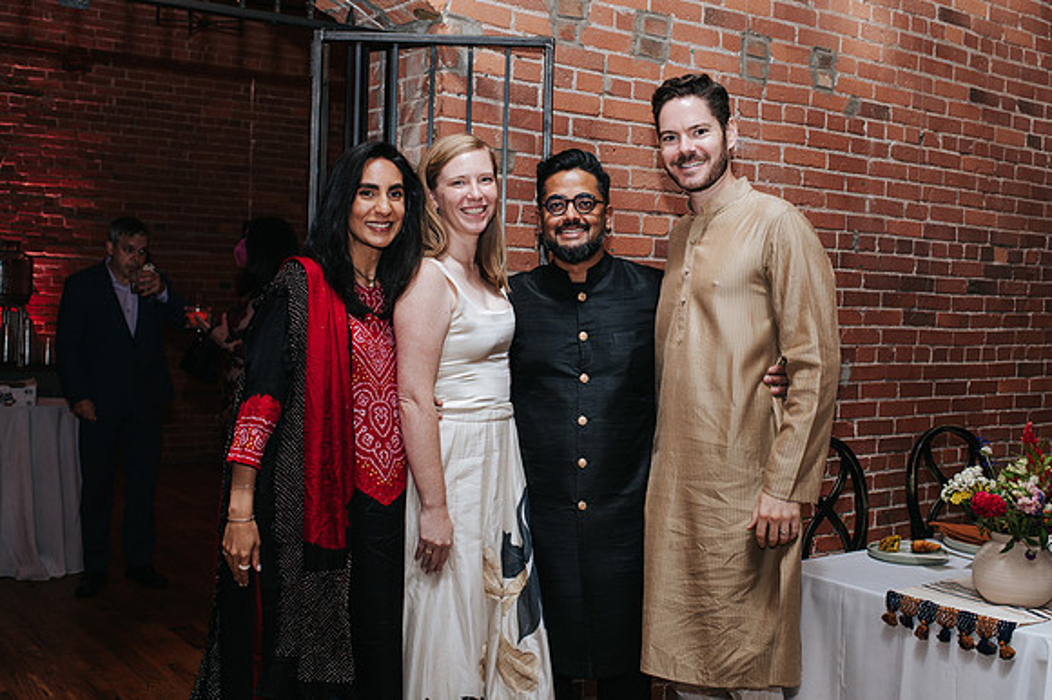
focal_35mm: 41
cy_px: 325
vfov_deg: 32.7
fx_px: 1191
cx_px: 538
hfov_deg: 47.7
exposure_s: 1/200
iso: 800
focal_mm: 35
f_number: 4
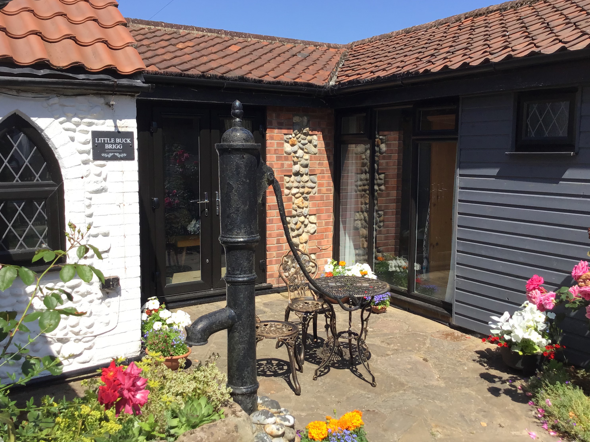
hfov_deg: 53.9
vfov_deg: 41.8
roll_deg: +0.2
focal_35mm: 34
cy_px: 210
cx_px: 286
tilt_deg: -9.0
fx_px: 580
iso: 25
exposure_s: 1/970
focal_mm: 3.3
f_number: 2.4
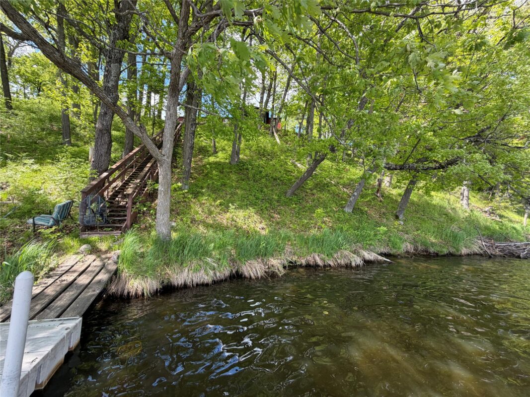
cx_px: 265
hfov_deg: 102.1
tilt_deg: +1.9
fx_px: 214
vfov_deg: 85.7
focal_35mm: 14
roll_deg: -0.4
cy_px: 198
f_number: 2.2
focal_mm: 2.22
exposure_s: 1/174
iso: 40
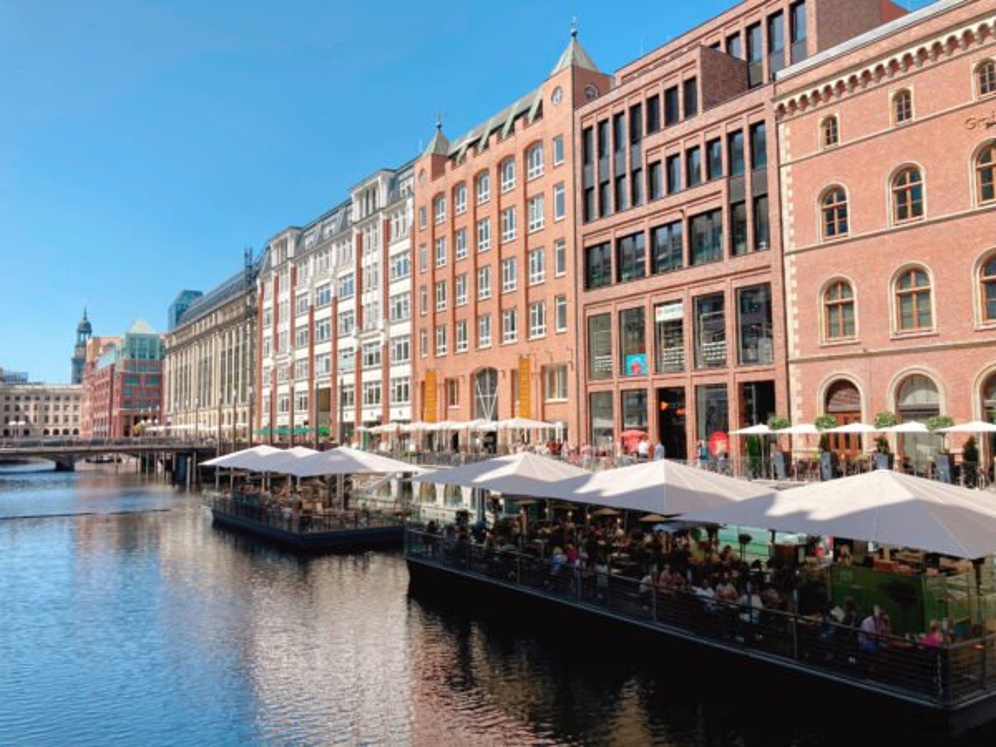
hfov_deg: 63.4
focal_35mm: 28
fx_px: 806
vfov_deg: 49.7
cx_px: 498
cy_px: 374
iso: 20
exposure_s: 1/1021
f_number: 1.8
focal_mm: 3.99
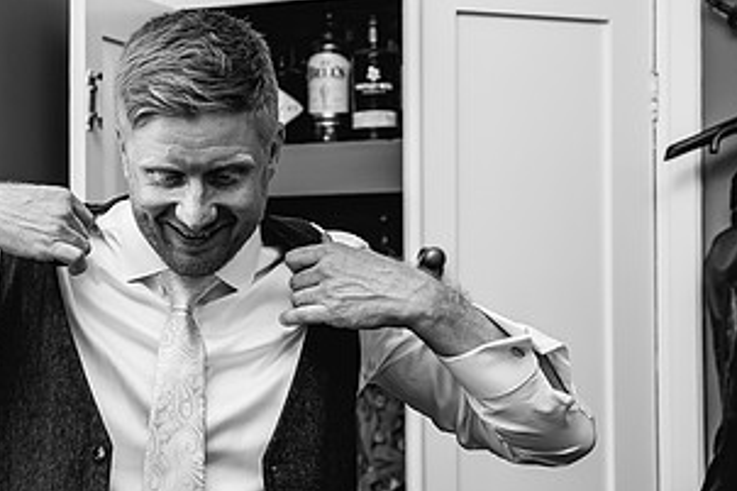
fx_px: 1923
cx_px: 51
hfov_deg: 21.2
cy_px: 272
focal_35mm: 94
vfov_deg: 14.5
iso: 640
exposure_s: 1/160
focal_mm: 48
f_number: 4
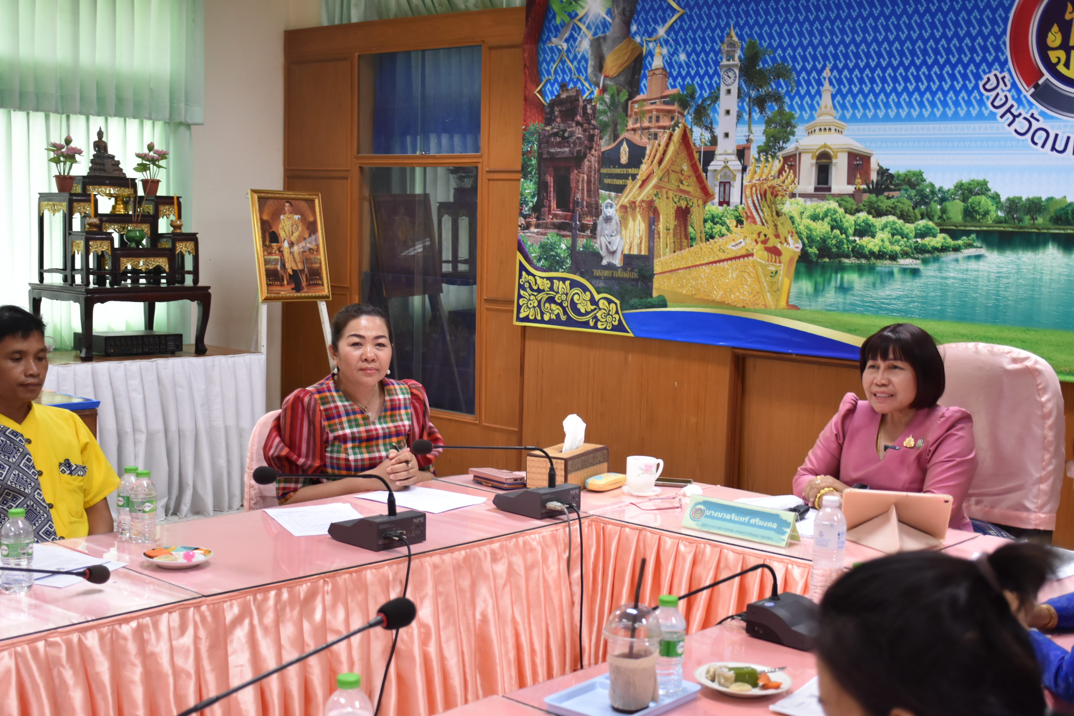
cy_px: 358
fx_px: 1432
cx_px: 537
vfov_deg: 28.1
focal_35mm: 48
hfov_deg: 41.1
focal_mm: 32
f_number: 4
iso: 800
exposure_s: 1/50
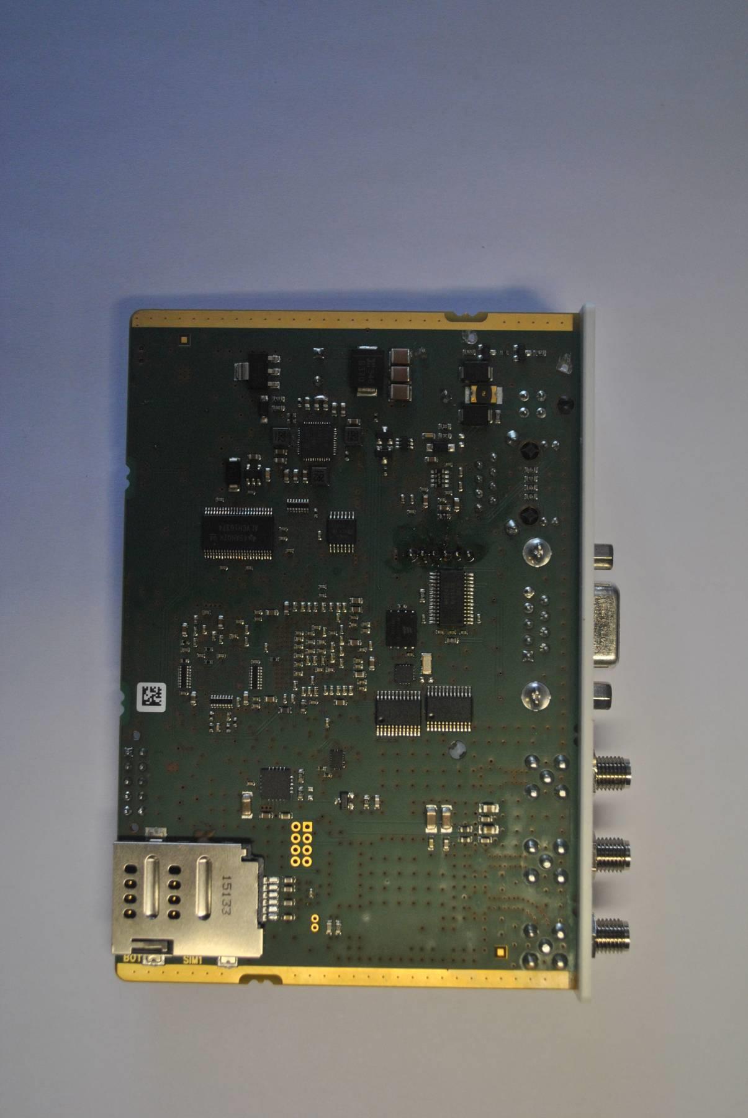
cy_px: 559
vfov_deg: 44.9
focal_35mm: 44
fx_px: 1352
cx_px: 374
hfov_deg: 30.9
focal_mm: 29
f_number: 4.5
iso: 400
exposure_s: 1/160
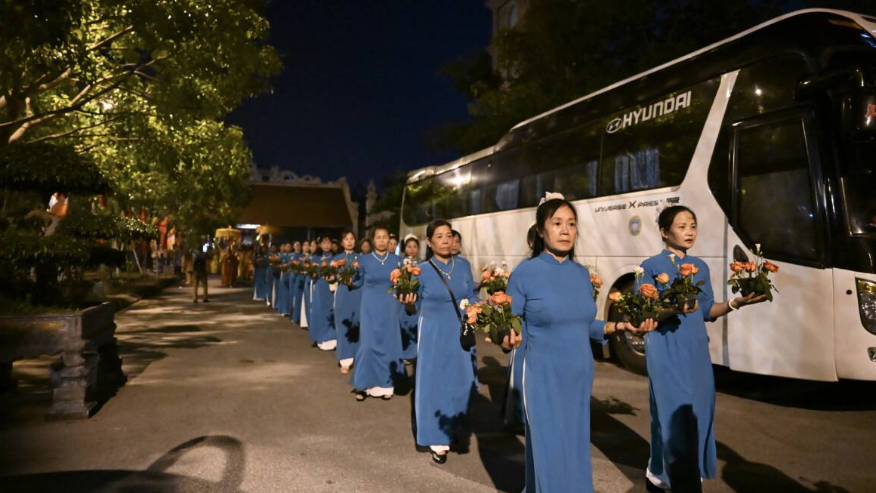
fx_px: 604
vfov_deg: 44.4
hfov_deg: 71.9
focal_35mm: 26
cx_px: 449
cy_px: 241
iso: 10000
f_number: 2.8
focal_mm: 24
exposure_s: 1/200
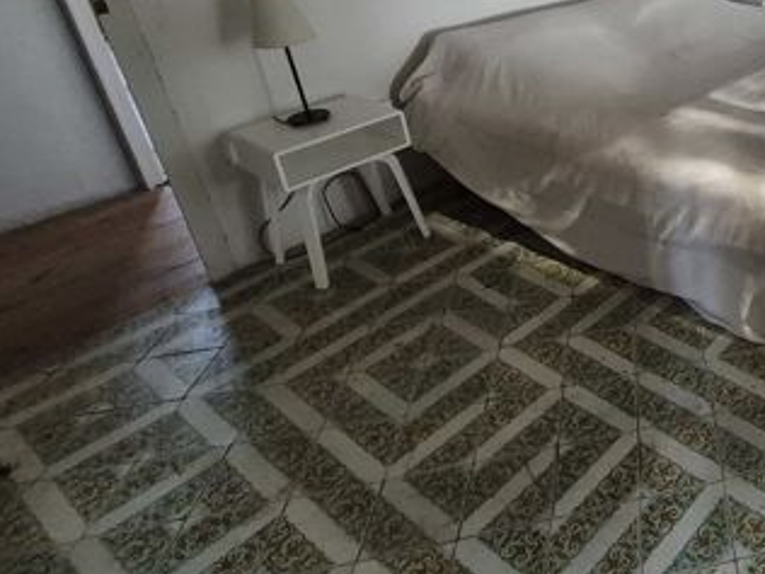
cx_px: 832
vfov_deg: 45.7
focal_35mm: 29
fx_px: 641
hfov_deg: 46.4
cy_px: 114
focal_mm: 1.74
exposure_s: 1/100
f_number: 2.2
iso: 320
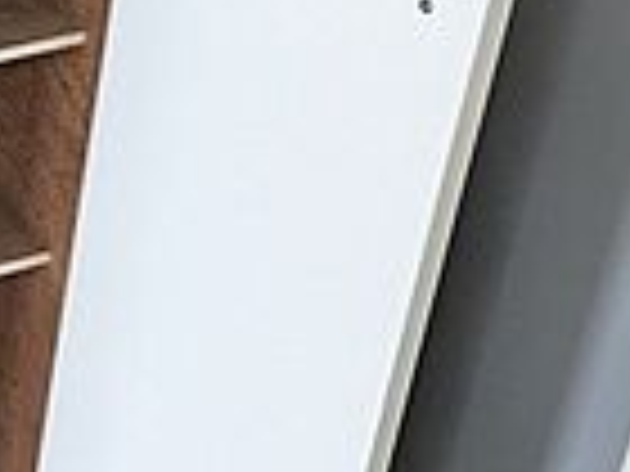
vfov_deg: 13.0
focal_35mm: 114
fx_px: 2075
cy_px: 261
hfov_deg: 15.9
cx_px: -306
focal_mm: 5.43
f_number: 1.89
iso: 627
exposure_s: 1/120
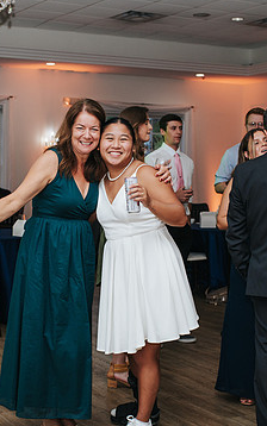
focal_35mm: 69
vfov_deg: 29.7
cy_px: 253
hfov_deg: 18.8
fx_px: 803
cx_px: 76
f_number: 3.2
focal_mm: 35
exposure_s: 1/200
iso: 800
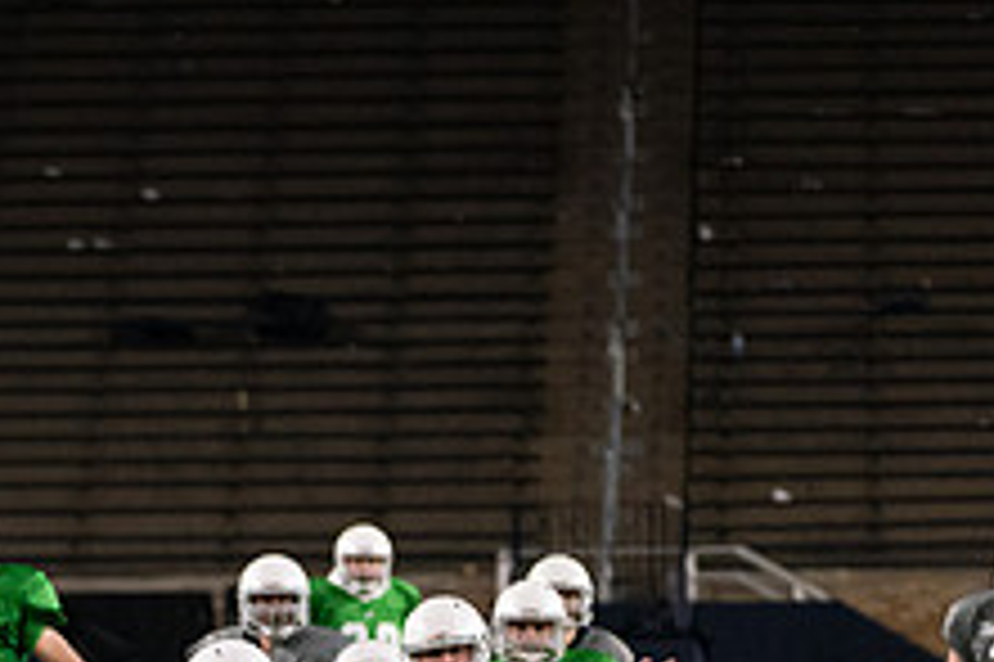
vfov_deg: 2.5
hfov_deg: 3.7
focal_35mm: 552
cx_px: 400
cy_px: 777
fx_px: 15230
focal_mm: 210
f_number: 4.5
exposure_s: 1/500
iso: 5000
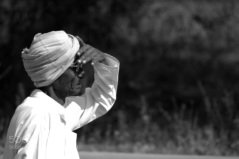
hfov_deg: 6.9
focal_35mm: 300
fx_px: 1990
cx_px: 120
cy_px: 80
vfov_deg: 4.6
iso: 200
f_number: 5.6
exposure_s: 1/4000
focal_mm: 200
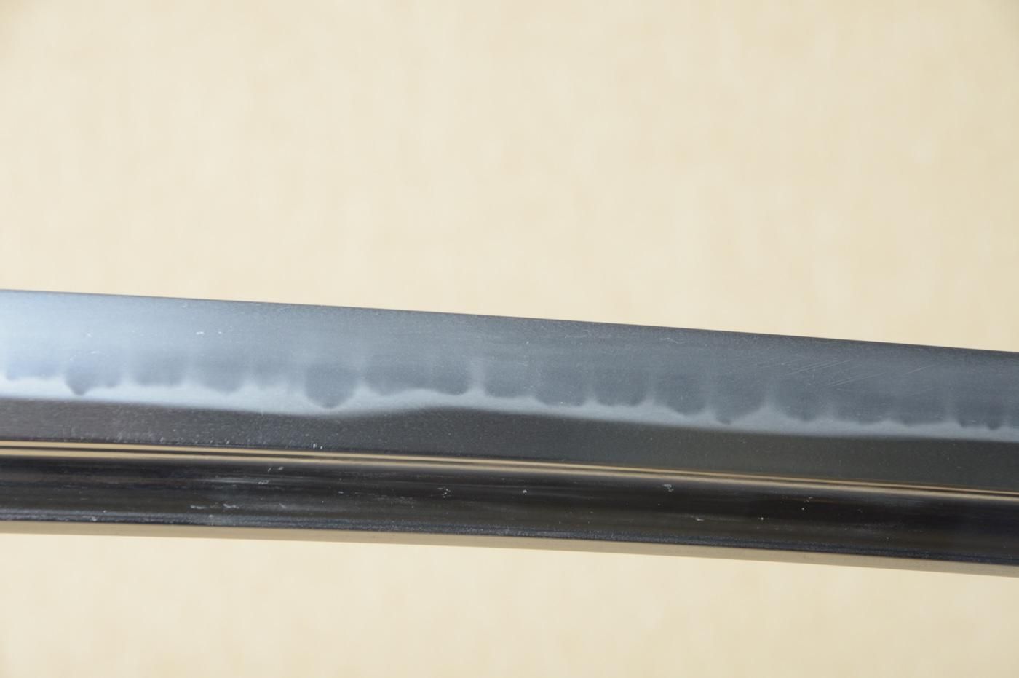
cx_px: 510
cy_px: 339
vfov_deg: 7.6
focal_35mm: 180
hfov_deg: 11.4
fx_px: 5091
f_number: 11
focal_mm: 120
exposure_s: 1/1.6
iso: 400
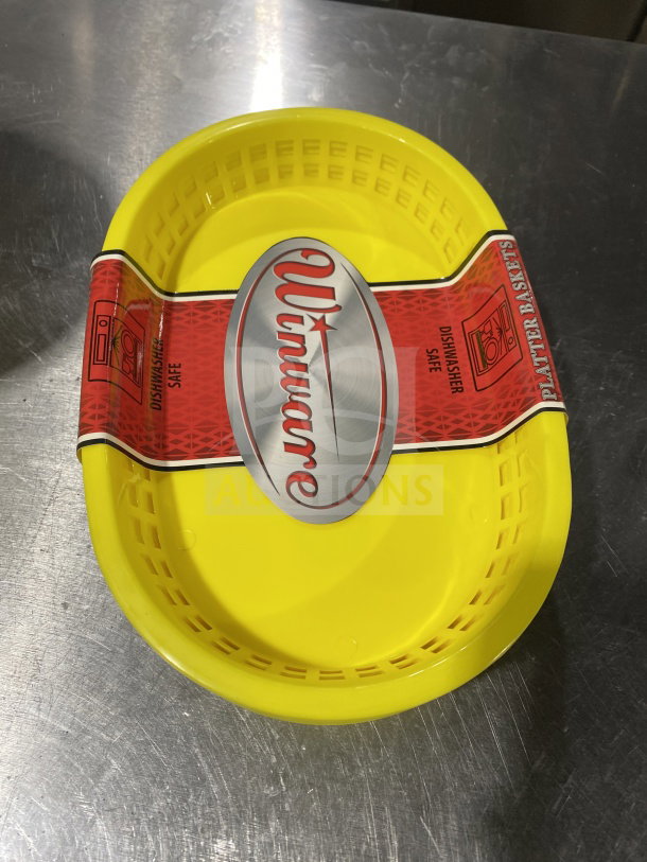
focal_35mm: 26
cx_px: 324
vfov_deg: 67.3
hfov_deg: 53.1
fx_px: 648
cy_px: 431
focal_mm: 4.25
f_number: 1.8
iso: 125
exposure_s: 1/114
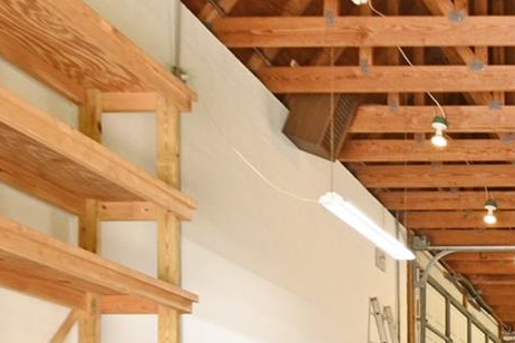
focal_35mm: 52
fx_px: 744
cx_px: 671
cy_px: 443
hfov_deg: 30.2
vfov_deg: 23.1
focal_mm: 10
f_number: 5.6
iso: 1000
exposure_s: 1/125
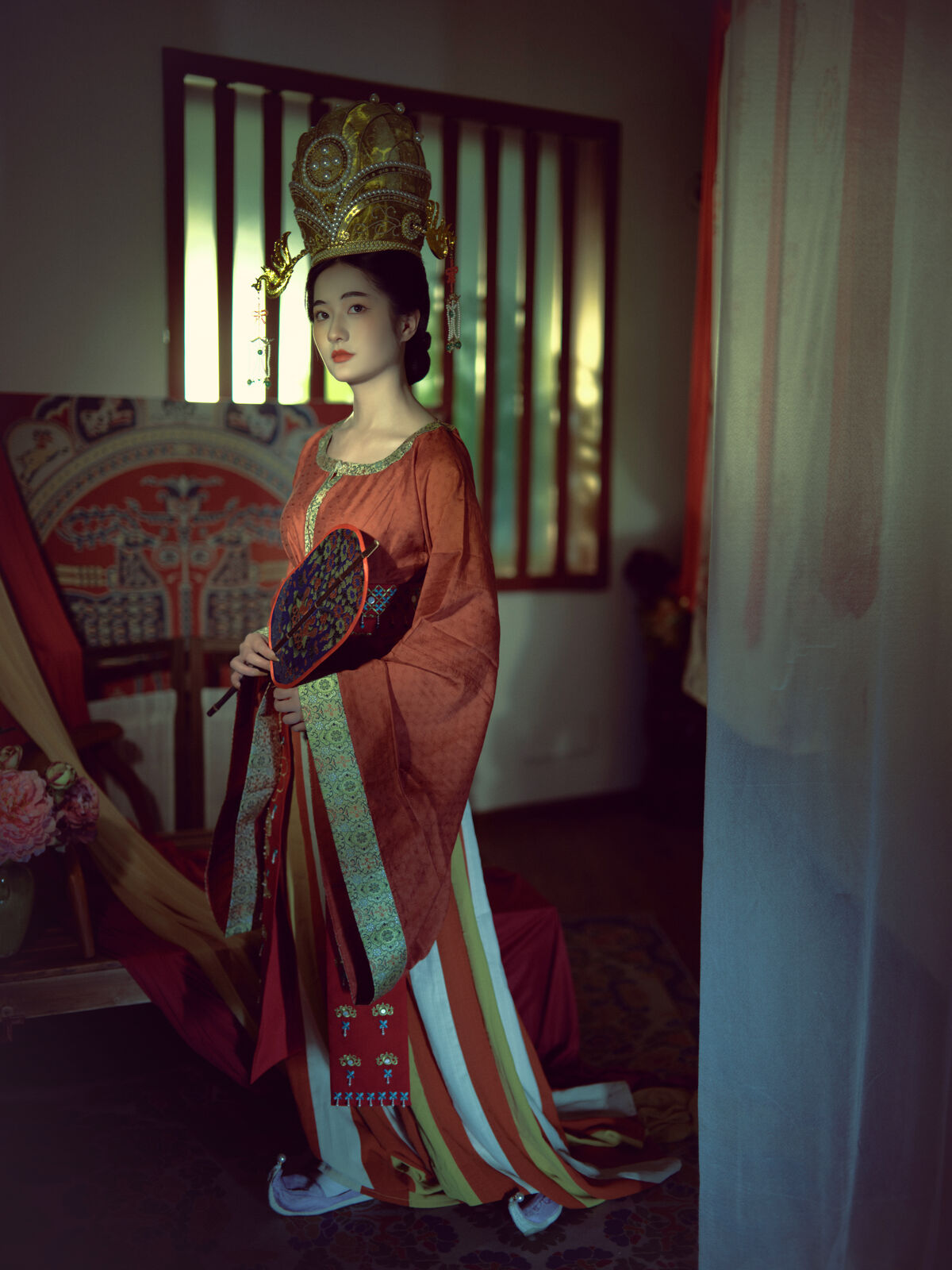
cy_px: 635
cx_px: 476
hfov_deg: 36.0
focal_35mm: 40
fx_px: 1467
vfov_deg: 46.8
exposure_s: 1/320
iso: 250
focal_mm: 50
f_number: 1.4
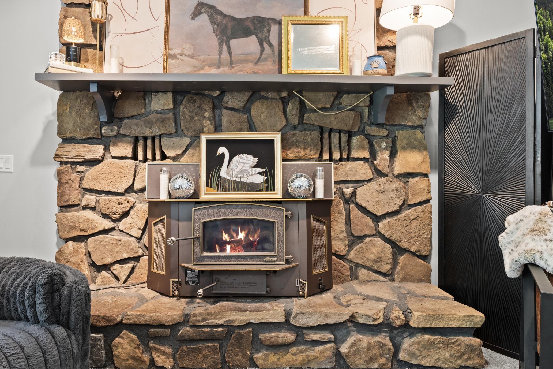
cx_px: 238
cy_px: 173
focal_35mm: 23
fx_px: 357
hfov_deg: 75.1
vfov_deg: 54.6
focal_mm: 12.8
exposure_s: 3.2
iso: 200
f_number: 9
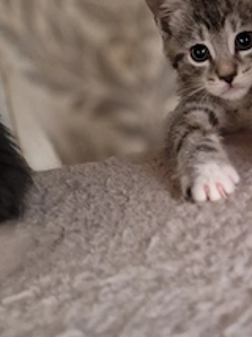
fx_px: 418
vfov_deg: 43.9
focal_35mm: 43
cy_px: 172
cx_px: 224
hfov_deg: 32.0
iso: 500
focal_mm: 5.4
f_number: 1.8
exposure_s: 1/14
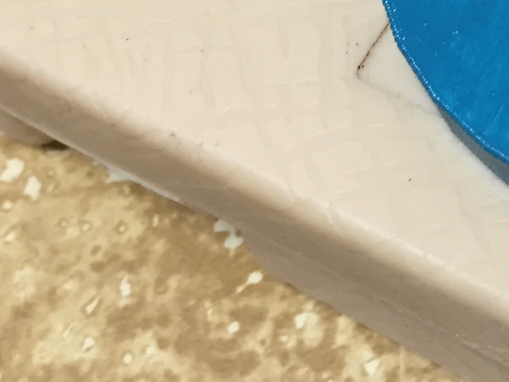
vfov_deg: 13.8
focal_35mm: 100
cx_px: 597
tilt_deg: -52.6
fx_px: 1470
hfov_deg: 18.7
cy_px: -208
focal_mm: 4.15
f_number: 2.2
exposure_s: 1/33
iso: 80
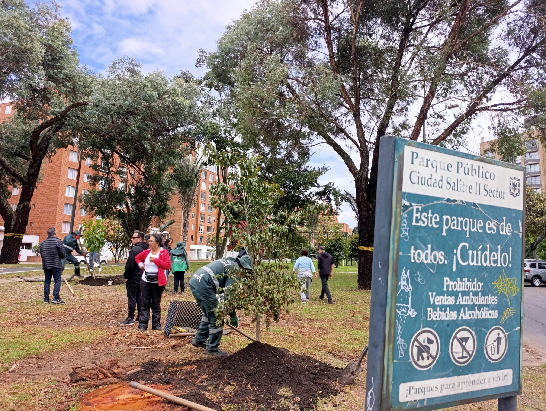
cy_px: 206
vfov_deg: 59.0
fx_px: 363
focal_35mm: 23
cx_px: 273
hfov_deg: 73.8
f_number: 1.6
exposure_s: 1/289
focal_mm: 6.14
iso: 50
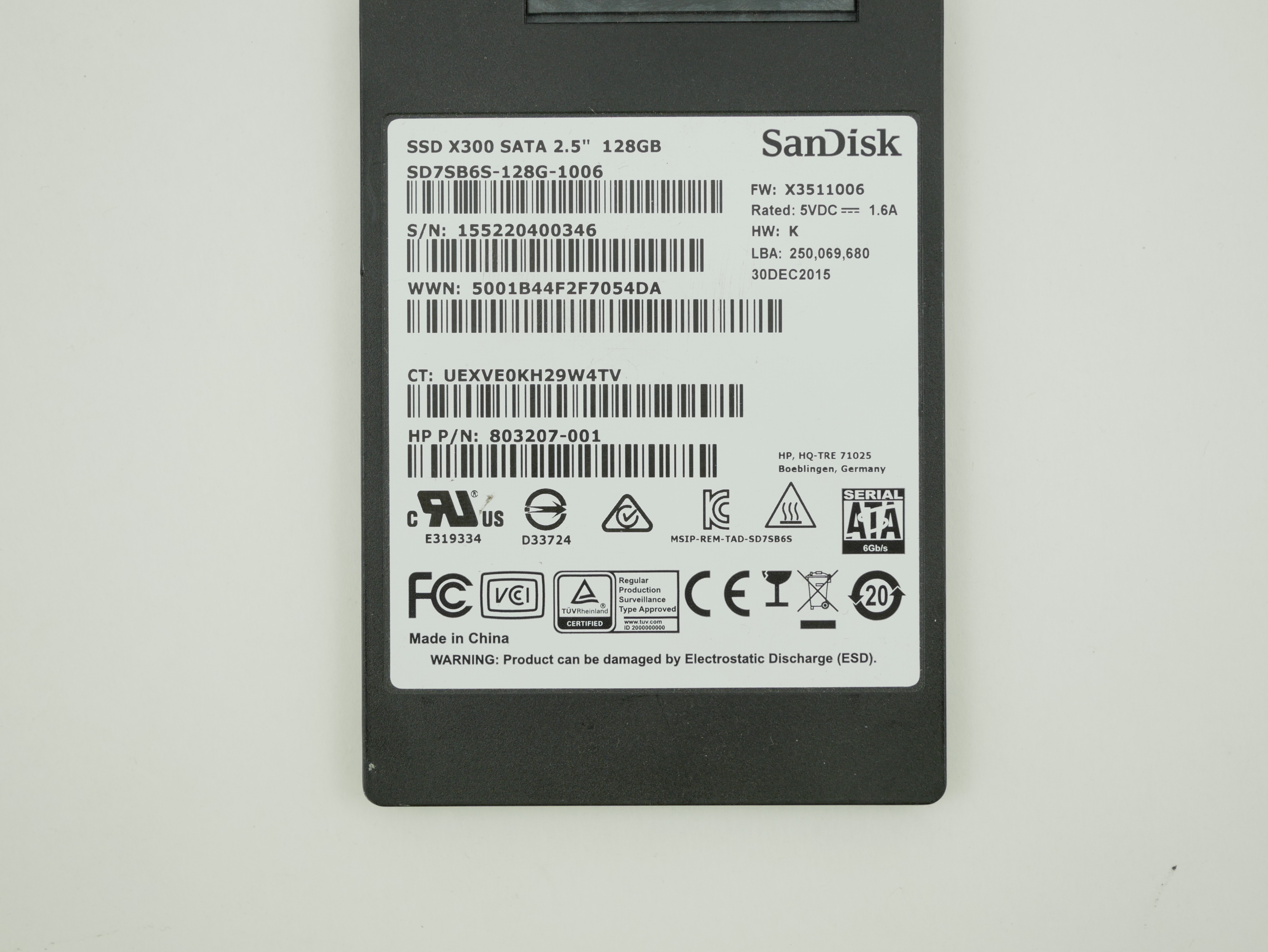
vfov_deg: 21.3
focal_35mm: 69
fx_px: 2528
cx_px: 654
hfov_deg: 28.2
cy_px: 467
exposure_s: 1/125
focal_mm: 30
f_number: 3.5
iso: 200
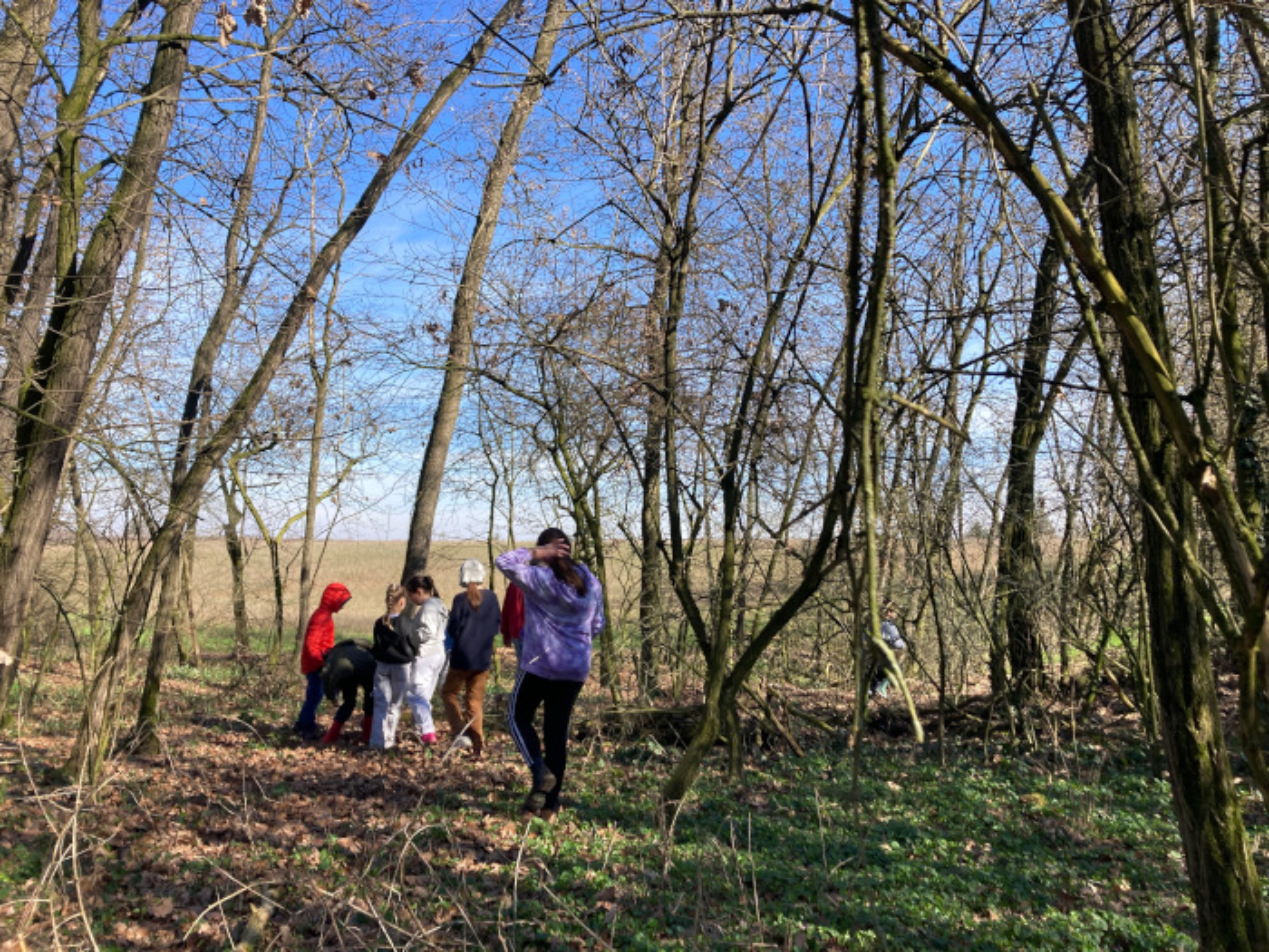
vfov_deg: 49.7
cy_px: 476
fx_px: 1026
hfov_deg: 63.4
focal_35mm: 28
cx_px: 634
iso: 20
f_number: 1.8
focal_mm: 3.99
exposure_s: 1/800
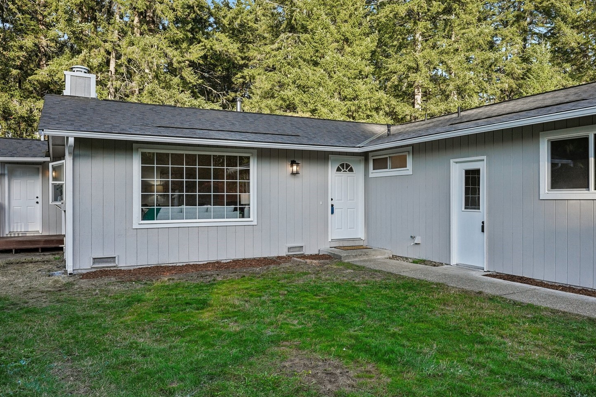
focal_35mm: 28
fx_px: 463
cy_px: 195
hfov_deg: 65.4
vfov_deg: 46.4
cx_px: 323
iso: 320
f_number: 8
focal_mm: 24
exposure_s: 1/125
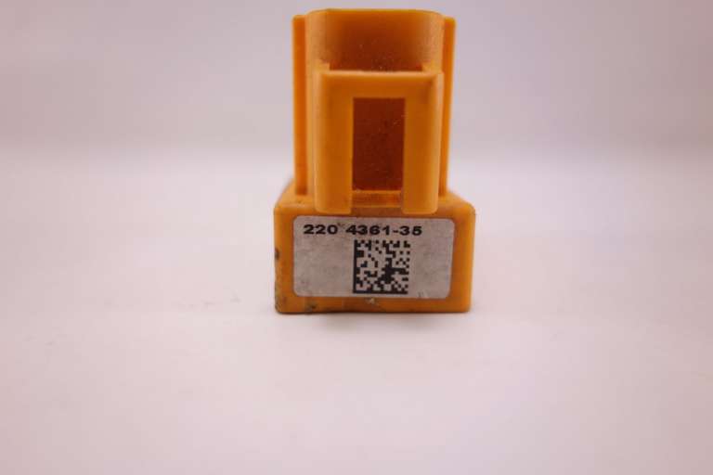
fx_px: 555
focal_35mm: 28
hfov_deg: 65.5
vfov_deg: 46.4
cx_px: 356
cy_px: 238
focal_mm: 10.4
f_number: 2.8
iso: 125
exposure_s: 1/100
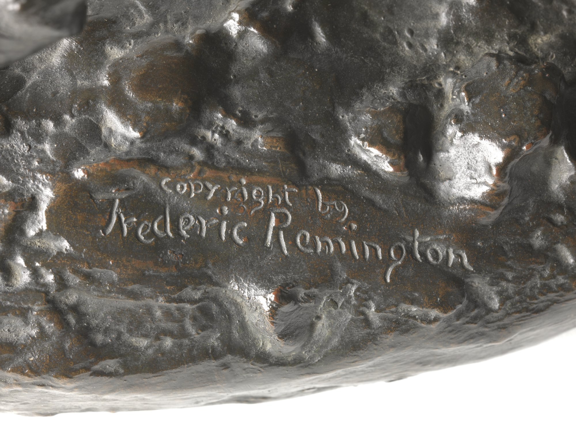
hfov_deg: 20.9
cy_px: 216
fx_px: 1564
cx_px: 288
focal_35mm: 94
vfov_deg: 15.7
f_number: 16
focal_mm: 120
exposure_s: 1/180
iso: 100
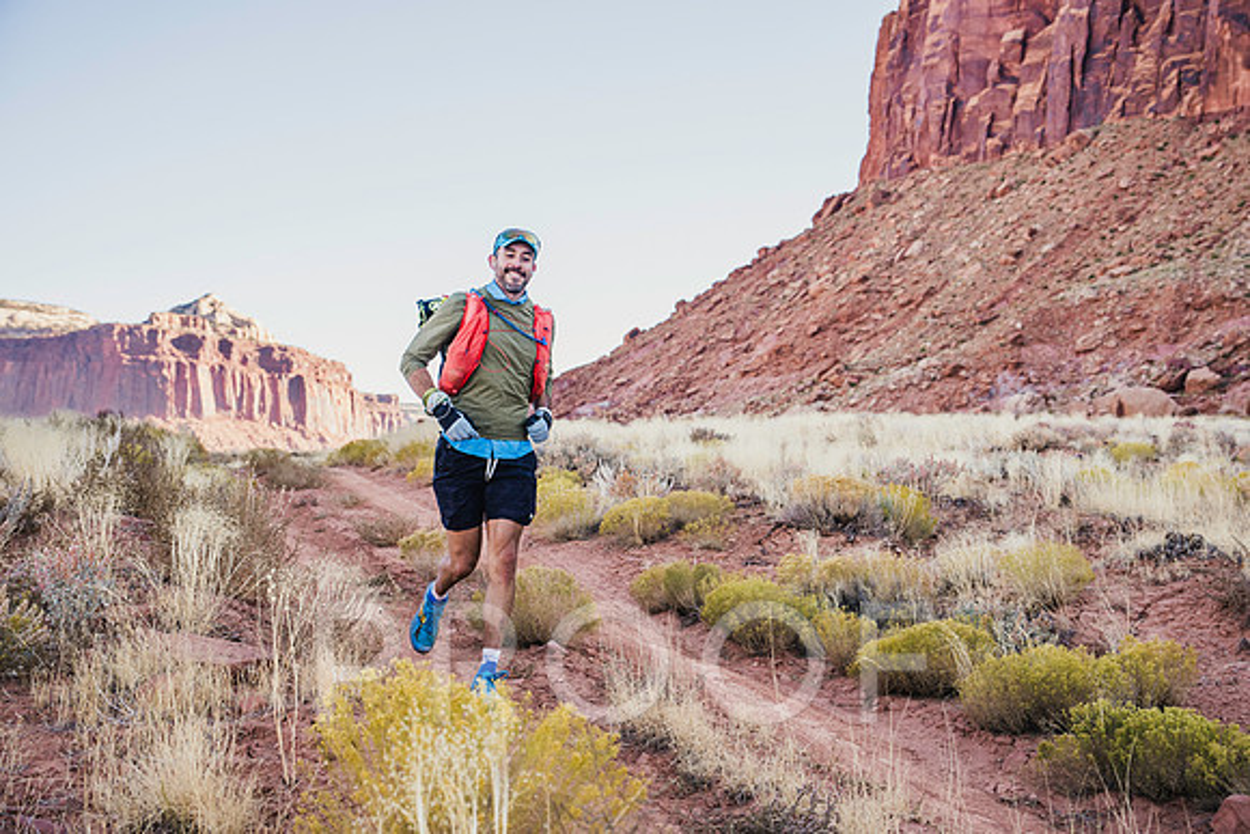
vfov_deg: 28.1
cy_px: 417
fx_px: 1667
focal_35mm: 48
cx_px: 625
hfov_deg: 41.1
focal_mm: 48
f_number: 4.5
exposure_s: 1/500
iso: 400
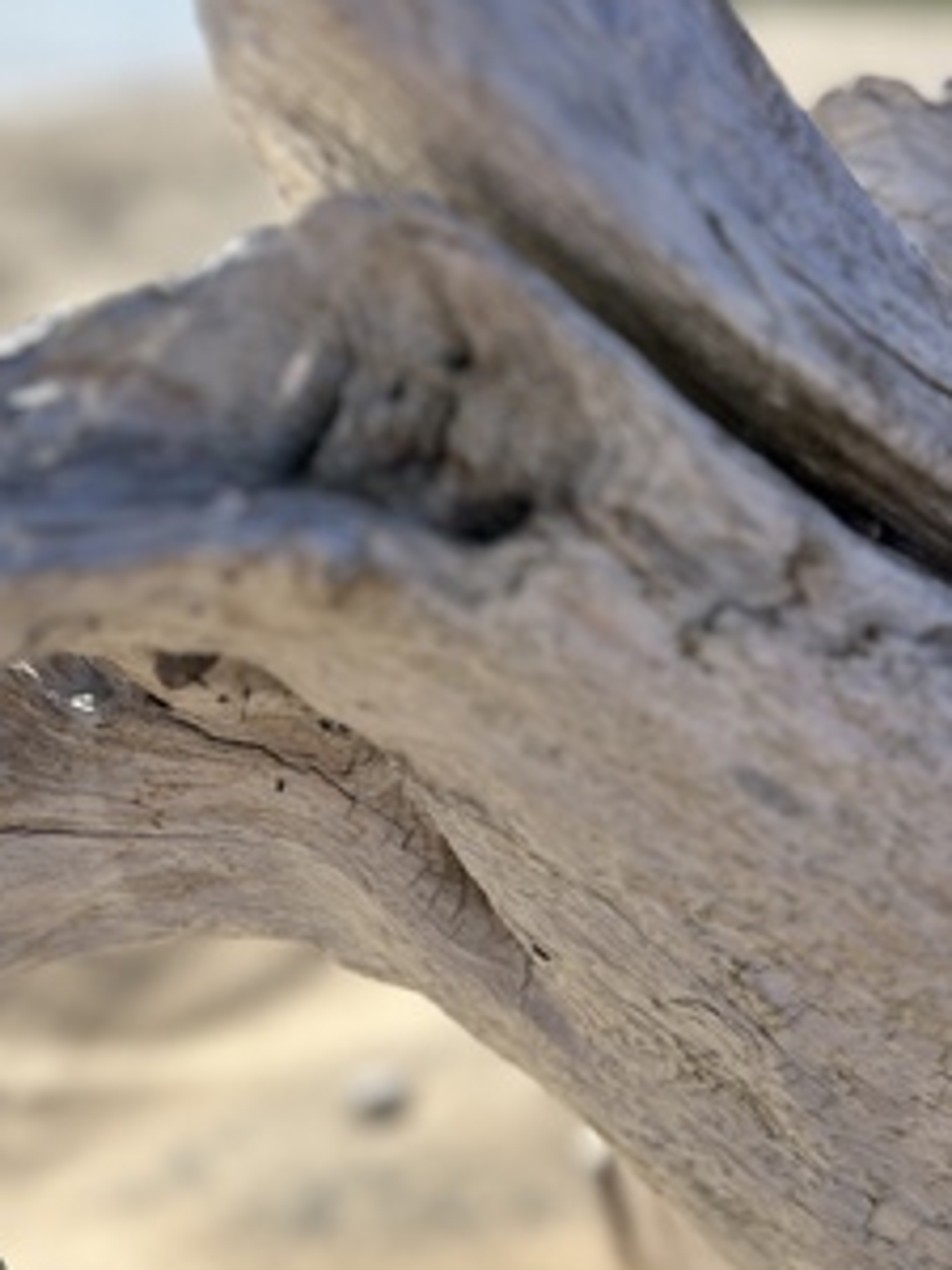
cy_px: 940
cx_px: 271
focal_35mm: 45
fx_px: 1650
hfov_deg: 31.8
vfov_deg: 41.0
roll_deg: -7.4
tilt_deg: -29.5
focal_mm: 5.7
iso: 50
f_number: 1.5
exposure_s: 1/4630
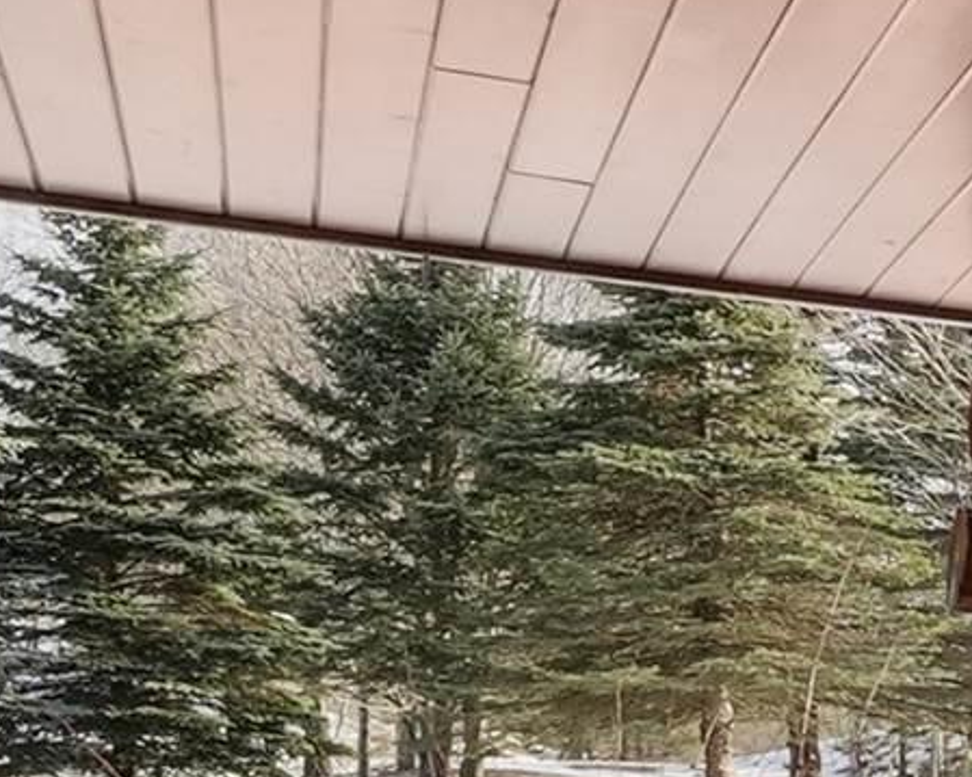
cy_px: 875
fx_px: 2589
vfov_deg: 16.5
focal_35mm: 90
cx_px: 2293
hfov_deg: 14.5
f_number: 8
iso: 1000
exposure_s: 1/30
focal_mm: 14
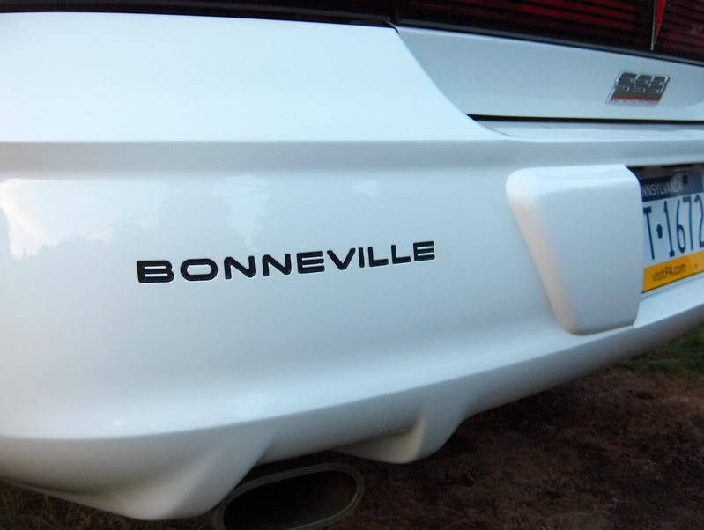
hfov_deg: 47.8
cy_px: 265
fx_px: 794
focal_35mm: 39
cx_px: 352
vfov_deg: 36.9
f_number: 2.8
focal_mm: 8
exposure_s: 1/65.8
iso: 181
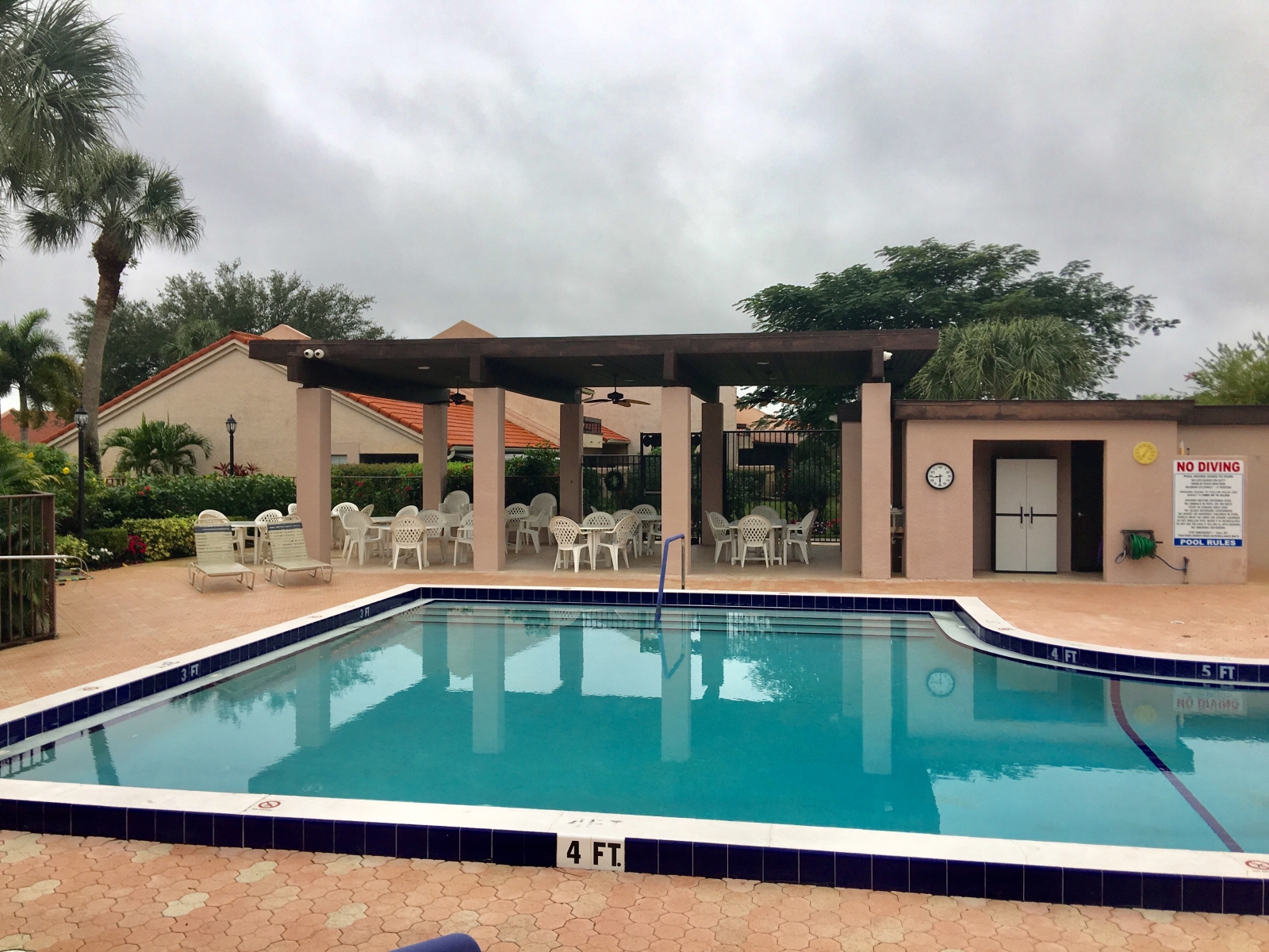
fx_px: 1063
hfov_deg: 61.7
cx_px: 634
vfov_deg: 48.2
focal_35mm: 29
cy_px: 476
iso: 25
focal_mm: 4.15
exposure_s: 1/292
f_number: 2.2
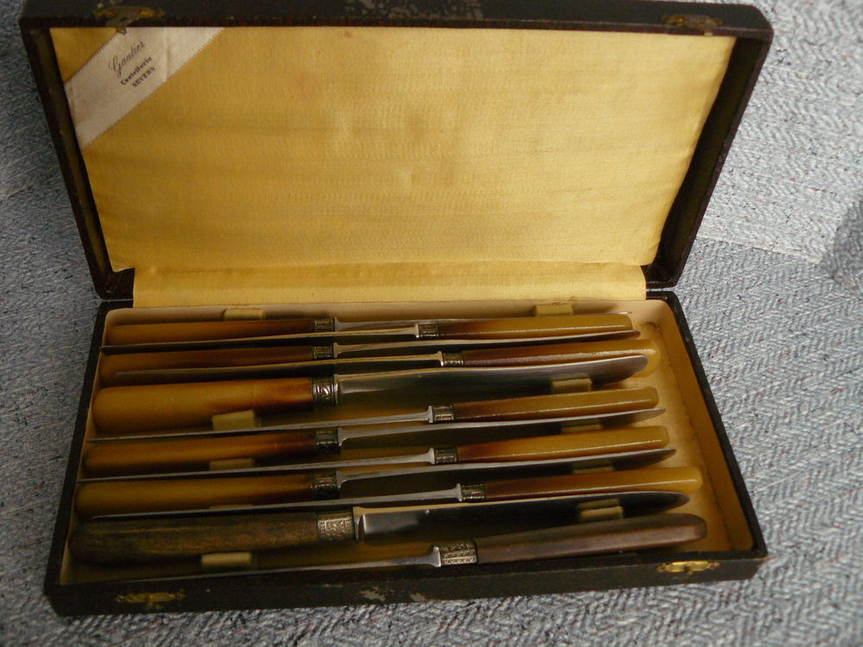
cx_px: 432
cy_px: 324
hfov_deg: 51.4
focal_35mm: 36
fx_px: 898
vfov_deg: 39.7
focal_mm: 6
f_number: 2.8
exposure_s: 1/30
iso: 200
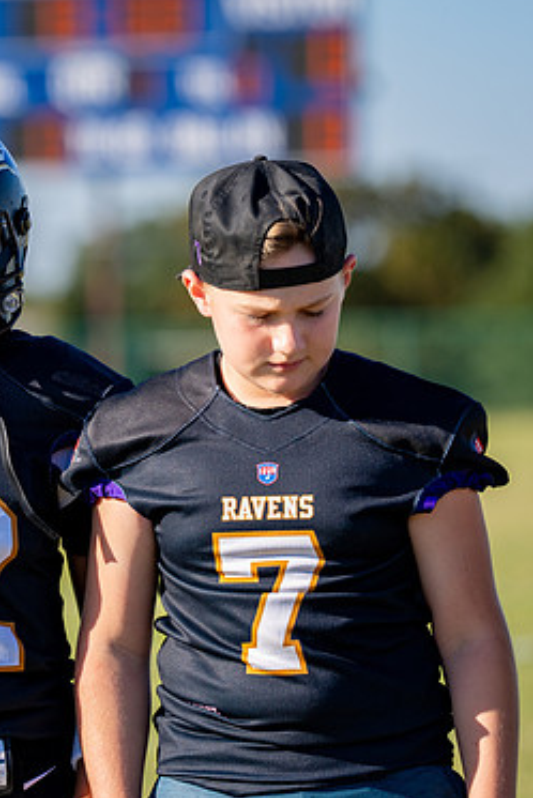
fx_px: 5791
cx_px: 76
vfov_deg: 7.9
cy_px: 345
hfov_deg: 5.3
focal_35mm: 261
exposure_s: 1/2500
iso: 160
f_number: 2.8
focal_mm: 149
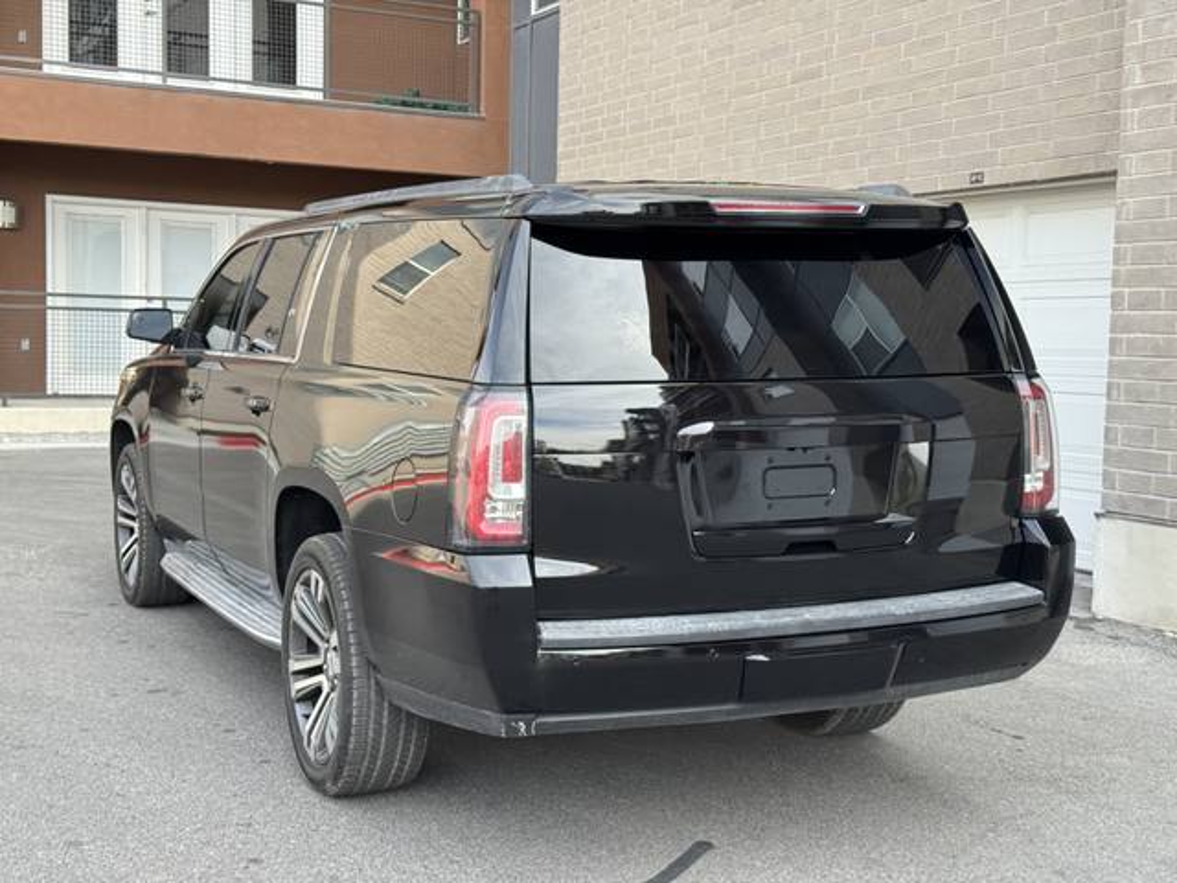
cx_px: 588
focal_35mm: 48
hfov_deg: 39.7
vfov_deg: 30.3
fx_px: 1632
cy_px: 442
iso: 64
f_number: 1.78
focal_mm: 6.76
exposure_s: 1/414
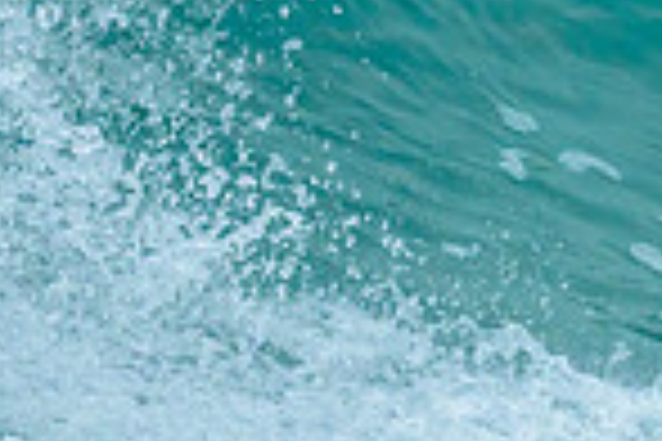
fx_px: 79562
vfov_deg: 0.3
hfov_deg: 0.5
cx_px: 259
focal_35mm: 4327
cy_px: -297
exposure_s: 1/2500
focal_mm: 800
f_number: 6.3
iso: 1400
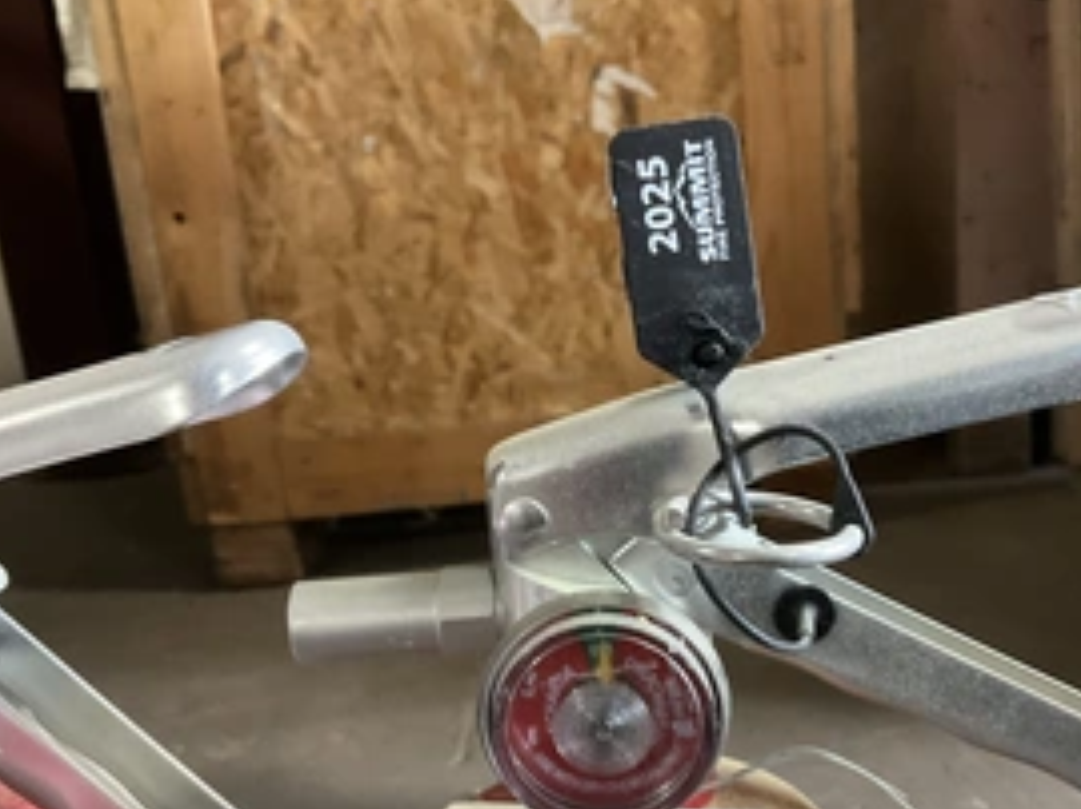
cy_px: 561
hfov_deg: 43.7
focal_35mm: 43
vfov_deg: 33.2
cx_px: 637
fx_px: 1342
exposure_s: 1/60
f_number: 1.8
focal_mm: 3
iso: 250
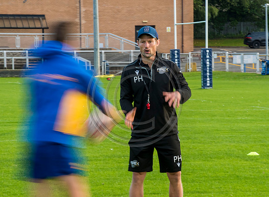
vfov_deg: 6.6
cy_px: 95
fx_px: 1708
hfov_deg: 9.0
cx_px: 154
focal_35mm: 222
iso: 1000
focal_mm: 200
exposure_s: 1/25
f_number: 22
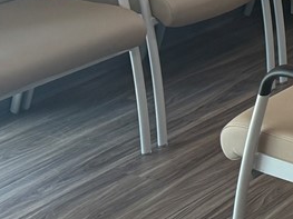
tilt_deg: -10.2
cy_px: -159
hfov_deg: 11.9
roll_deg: -2.3
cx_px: 615
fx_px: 1235
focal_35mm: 146
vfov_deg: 9.7
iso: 160
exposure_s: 1/120
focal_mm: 6.76
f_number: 1.78
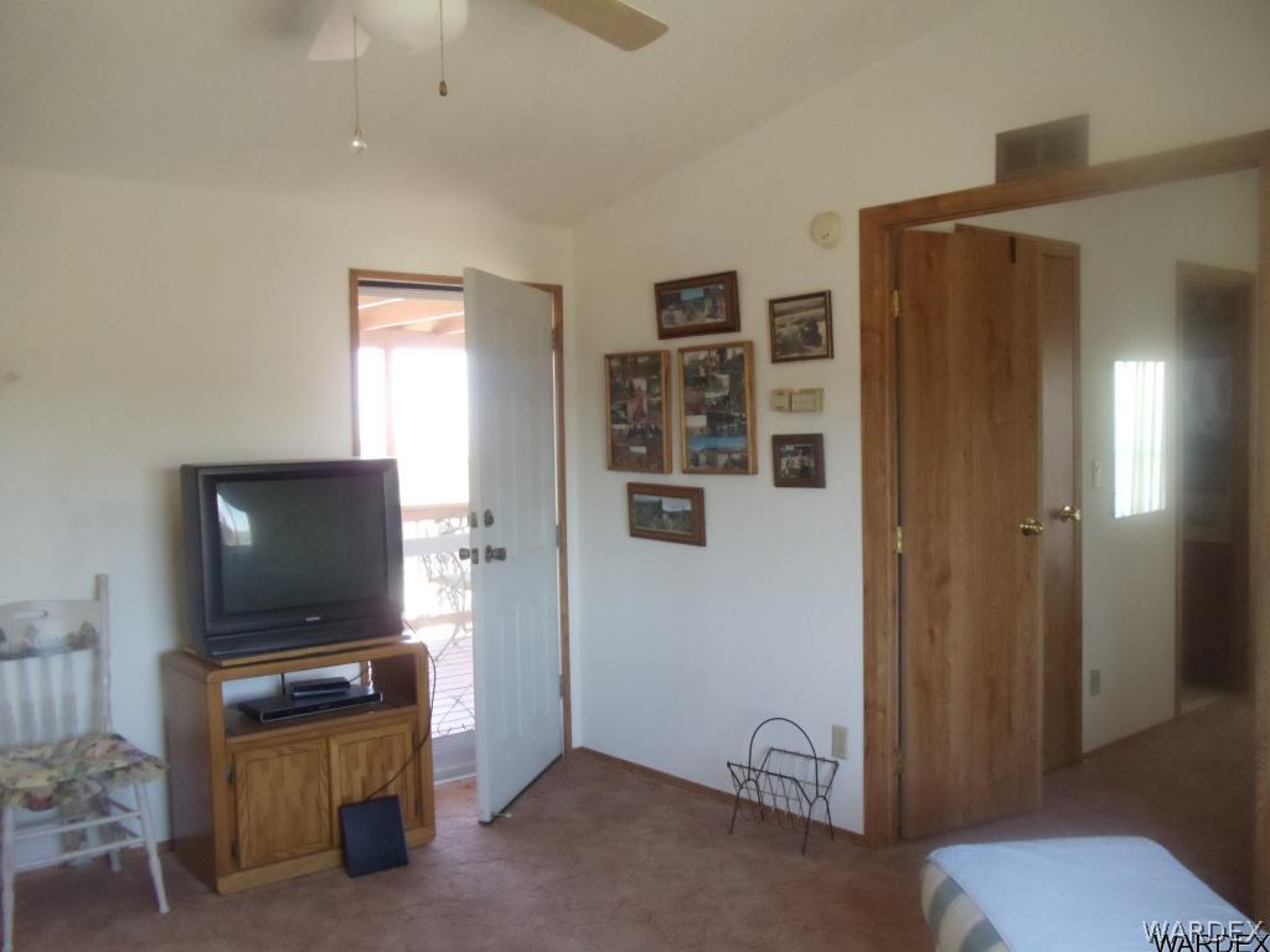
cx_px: 635
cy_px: 476
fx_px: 1614
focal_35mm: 44
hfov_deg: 42.9
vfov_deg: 32.9
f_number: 3.5
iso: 400
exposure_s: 1/80
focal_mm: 6
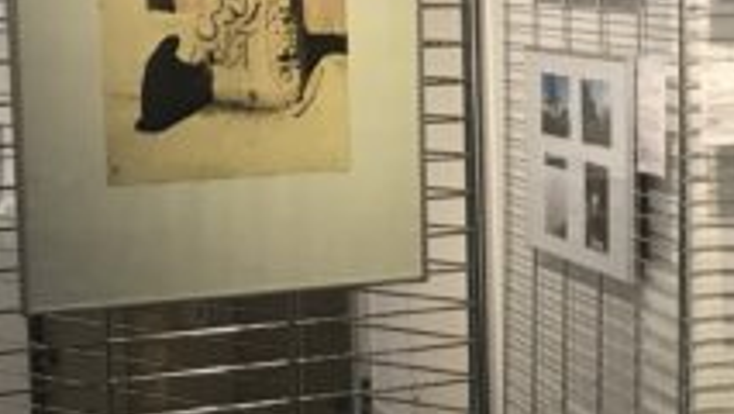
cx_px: 658
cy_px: 152
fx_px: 2142
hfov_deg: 19.1
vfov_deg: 11.0
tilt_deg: -4.1
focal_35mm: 110
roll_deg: +1.2
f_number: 1.8
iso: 50
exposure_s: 1/17
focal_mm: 3.99
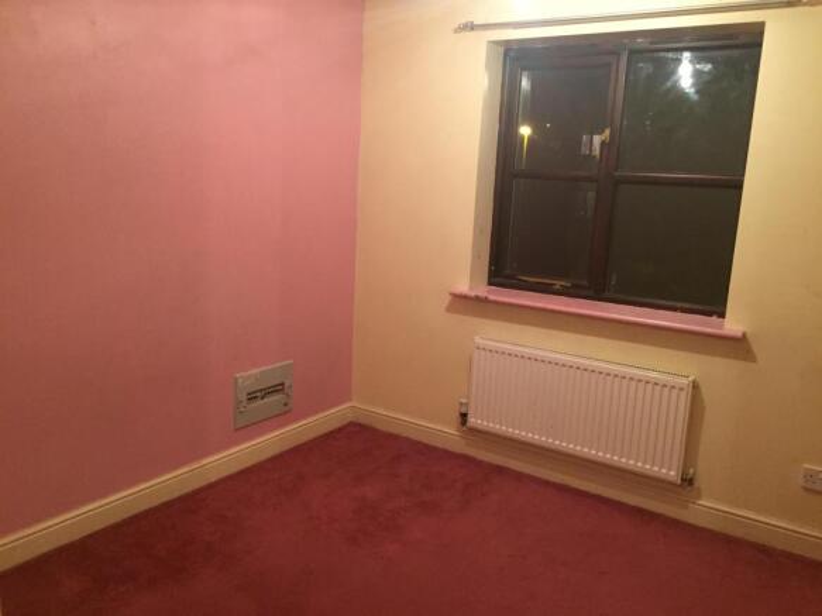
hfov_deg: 61.7
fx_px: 688
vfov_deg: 48.2
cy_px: 308
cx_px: 411
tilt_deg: -10.3
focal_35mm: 29
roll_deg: -2.7
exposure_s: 1/20
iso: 250
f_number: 2.2
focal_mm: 4.15
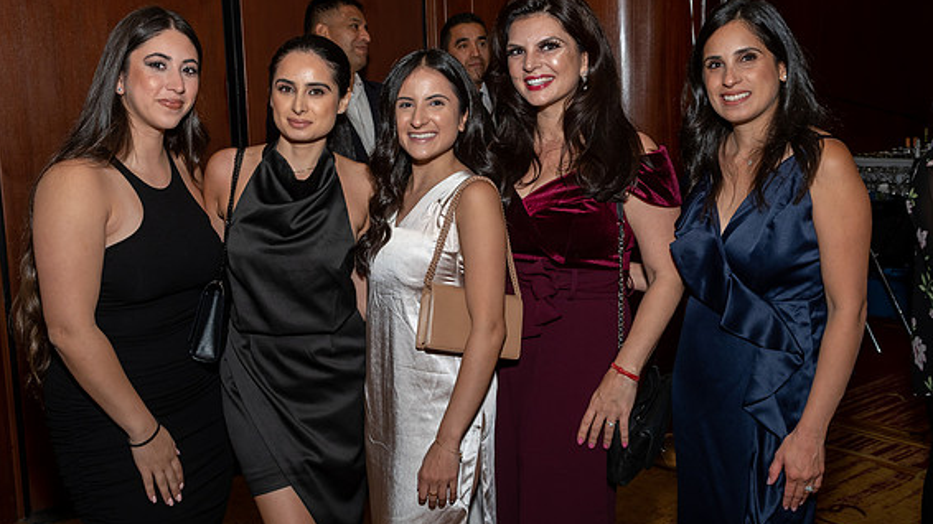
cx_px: 451
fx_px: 989
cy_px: 237
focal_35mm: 40
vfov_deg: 29.7
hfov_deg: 50.5
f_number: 8
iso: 500
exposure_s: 1/250
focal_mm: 23
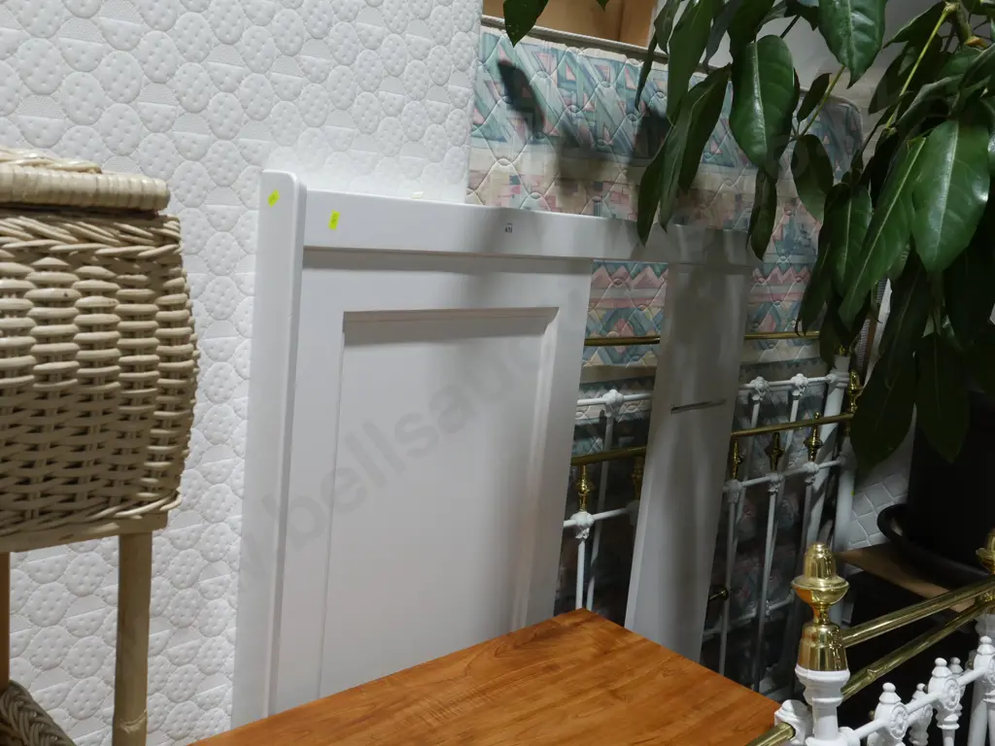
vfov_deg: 44.2
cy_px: 373
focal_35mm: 32
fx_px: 920
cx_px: 498
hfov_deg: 56.8
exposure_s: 1/60
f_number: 9
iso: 800
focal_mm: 16
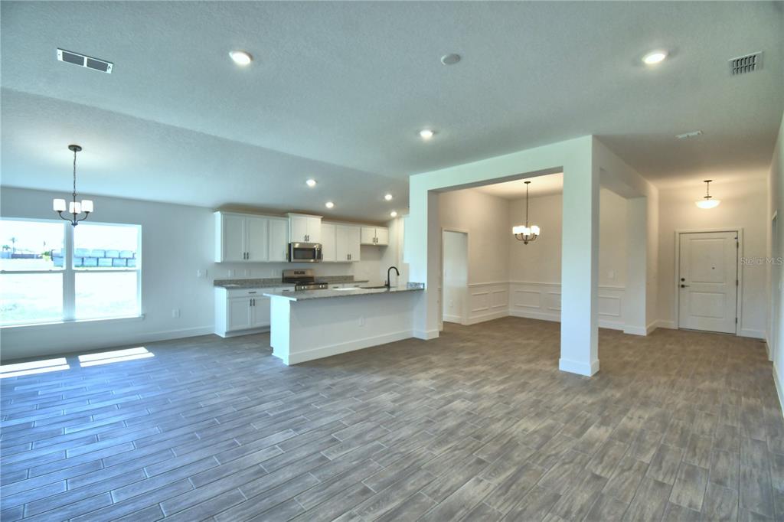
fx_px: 327
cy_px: 261
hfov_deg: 100.4
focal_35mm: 15
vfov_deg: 77.3
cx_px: 392
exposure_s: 1/125
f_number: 4.5
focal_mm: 10
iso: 360
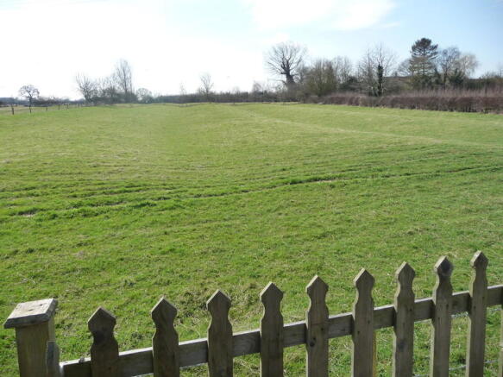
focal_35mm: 28
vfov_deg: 49.7
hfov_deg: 63.5
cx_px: 252
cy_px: 188
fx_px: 407
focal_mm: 4.7
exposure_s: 1/640
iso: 160
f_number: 3.3
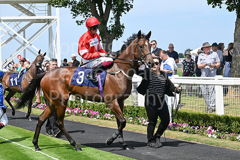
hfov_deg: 21.5
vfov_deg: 14.4
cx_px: 109
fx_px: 633
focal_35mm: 95
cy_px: 77
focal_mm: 86
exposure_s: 1/2500
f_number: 5.6
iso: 400
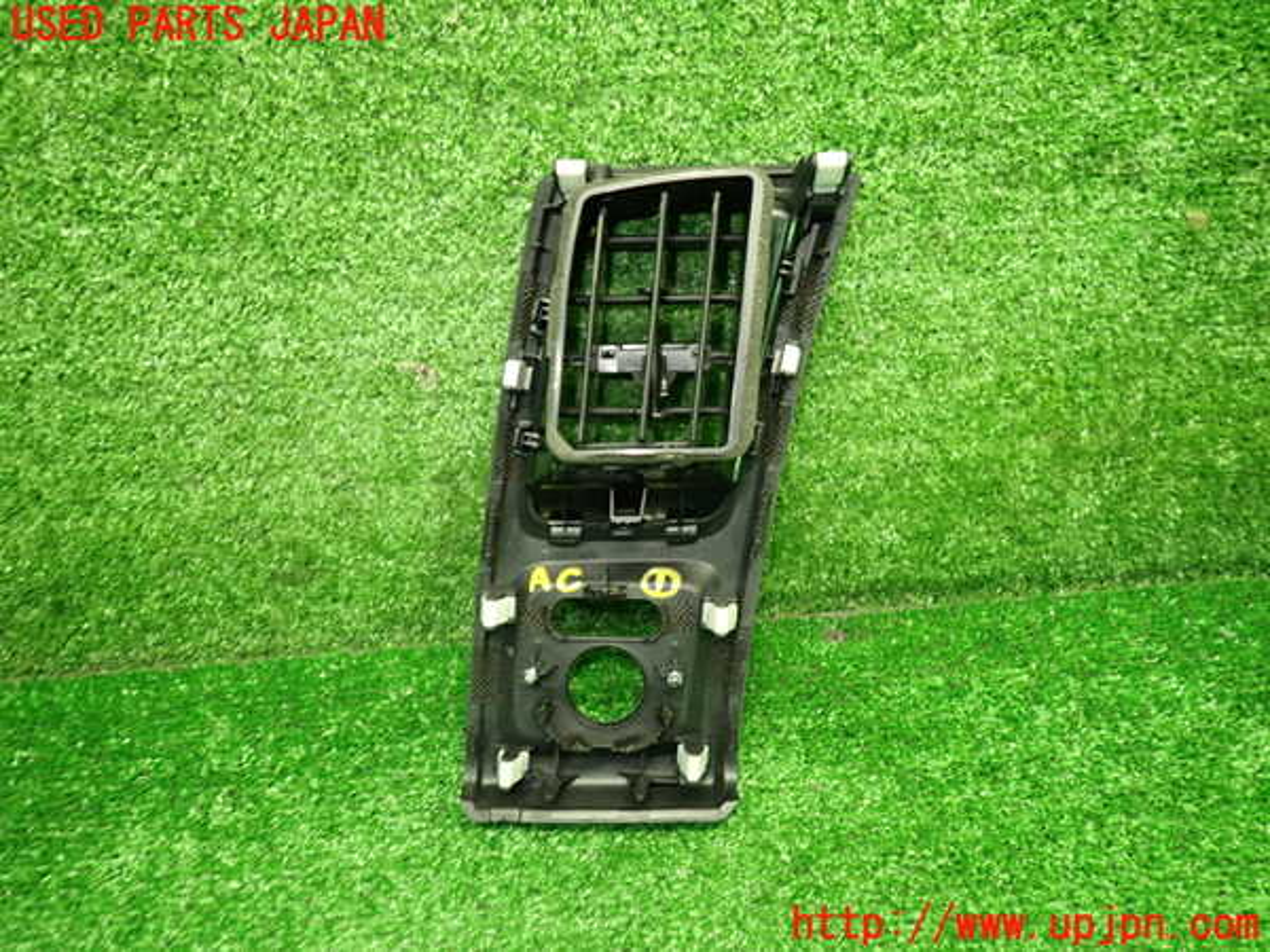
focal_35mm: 25
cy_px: 476
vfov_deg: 54.9
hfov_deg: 69.4
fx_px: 917
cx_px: 635
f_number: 2
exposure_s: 1/30
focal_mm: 4.5
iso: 250
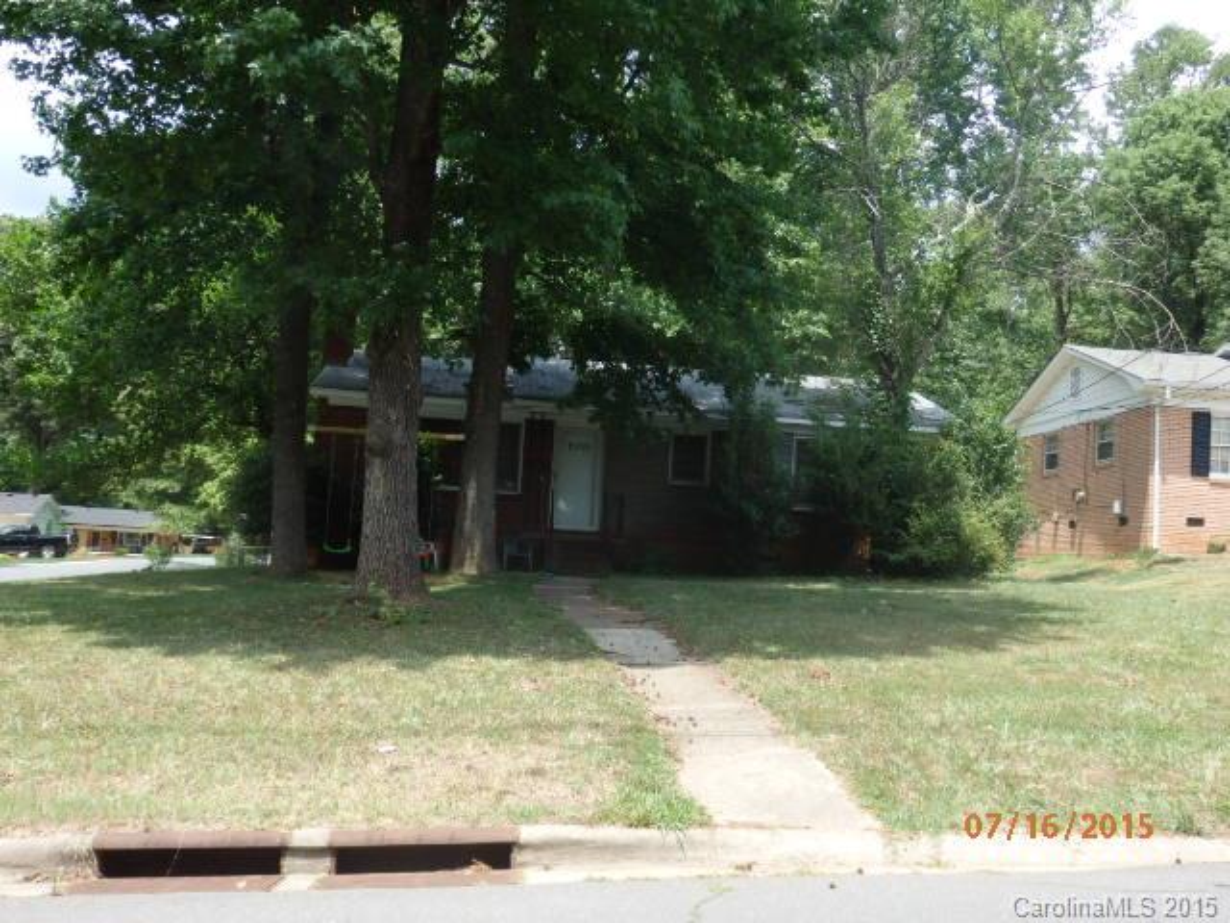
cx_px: 615
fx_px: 1173
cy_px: 462
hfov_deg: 55.4
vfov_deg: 42.9
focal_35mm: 33
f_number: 3.4
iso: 100
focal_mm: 6
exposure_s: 1/320
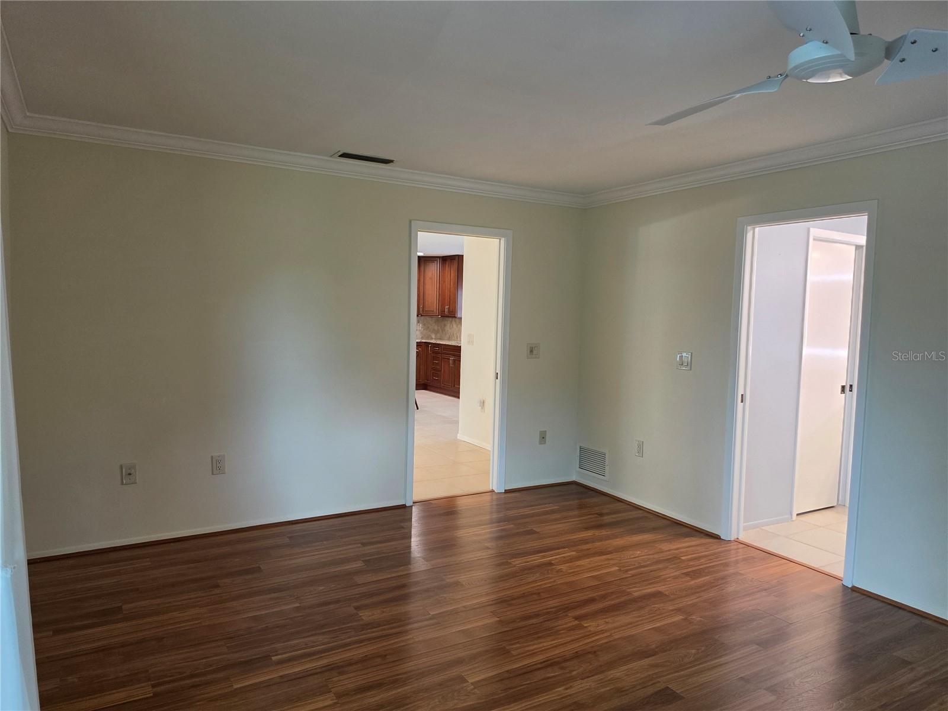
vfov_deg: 58.9
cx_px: 474
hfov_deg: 73.9
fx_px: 630
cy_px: 356
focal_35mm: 23
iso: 160
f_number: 1.4
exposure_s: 1/120
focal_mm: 6.5
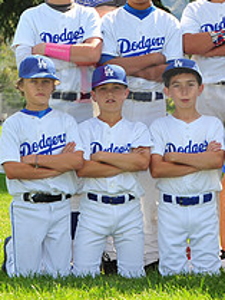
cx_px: 218
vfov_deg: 9.3
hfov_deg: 7.0
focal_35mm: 213
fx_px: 1844
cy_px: 75
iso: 320
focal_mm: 80
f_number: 8
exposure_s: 1/400
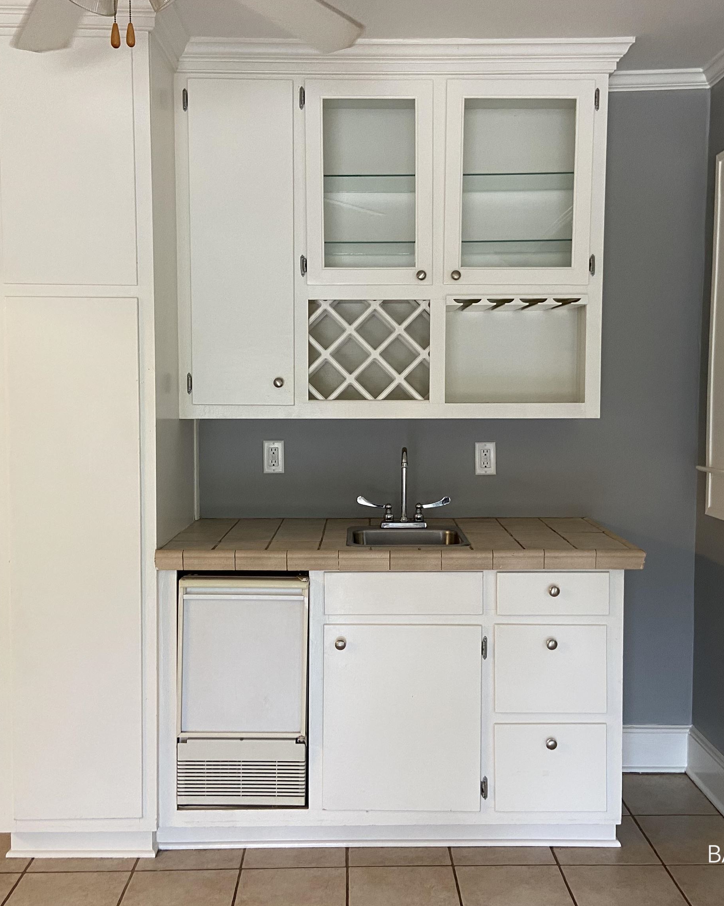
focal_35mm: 34
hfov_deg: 43.3
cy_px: 453
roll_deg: +0.2
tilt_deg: -4.1
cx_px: 376
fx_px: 911
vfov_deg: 52.8
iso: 125
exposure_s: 1/60
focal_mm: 4.25
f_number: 1.8
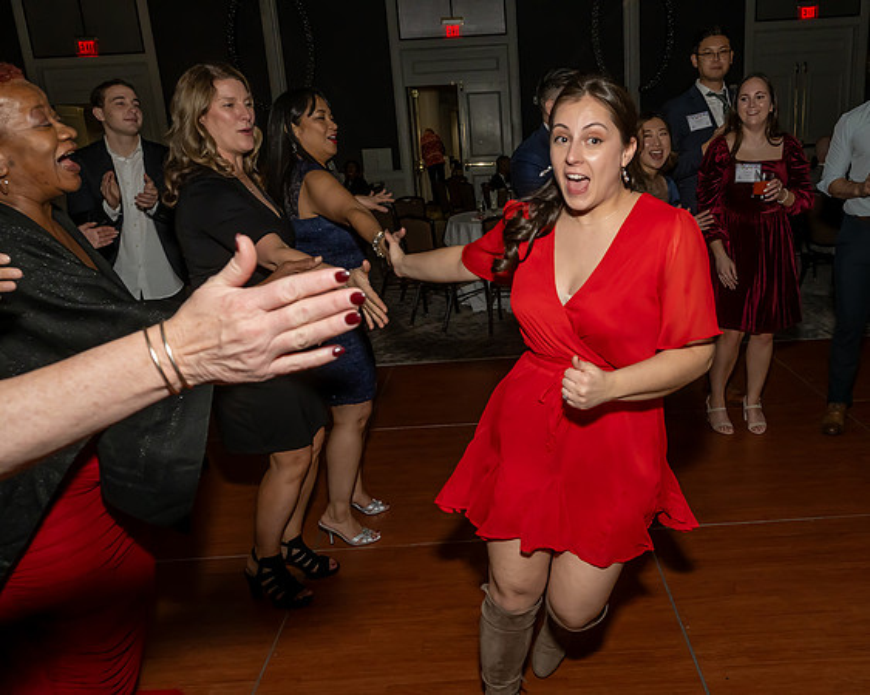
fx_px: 725
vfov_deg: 51.2
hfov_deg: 61.4
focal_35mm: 28
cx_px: 522
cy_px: 348
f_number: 7.1
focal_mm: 17
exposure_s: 1/250
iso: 1000
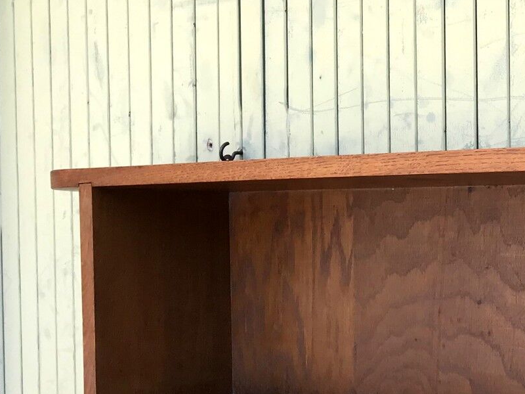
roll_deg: -1.2
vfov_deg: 20.9
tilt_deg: -3.0
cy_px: 288
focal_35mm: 70
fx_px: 1062
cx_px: 621
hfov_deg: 25.2
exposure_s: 1/204
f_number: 1.8
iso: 20
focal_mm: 3.99
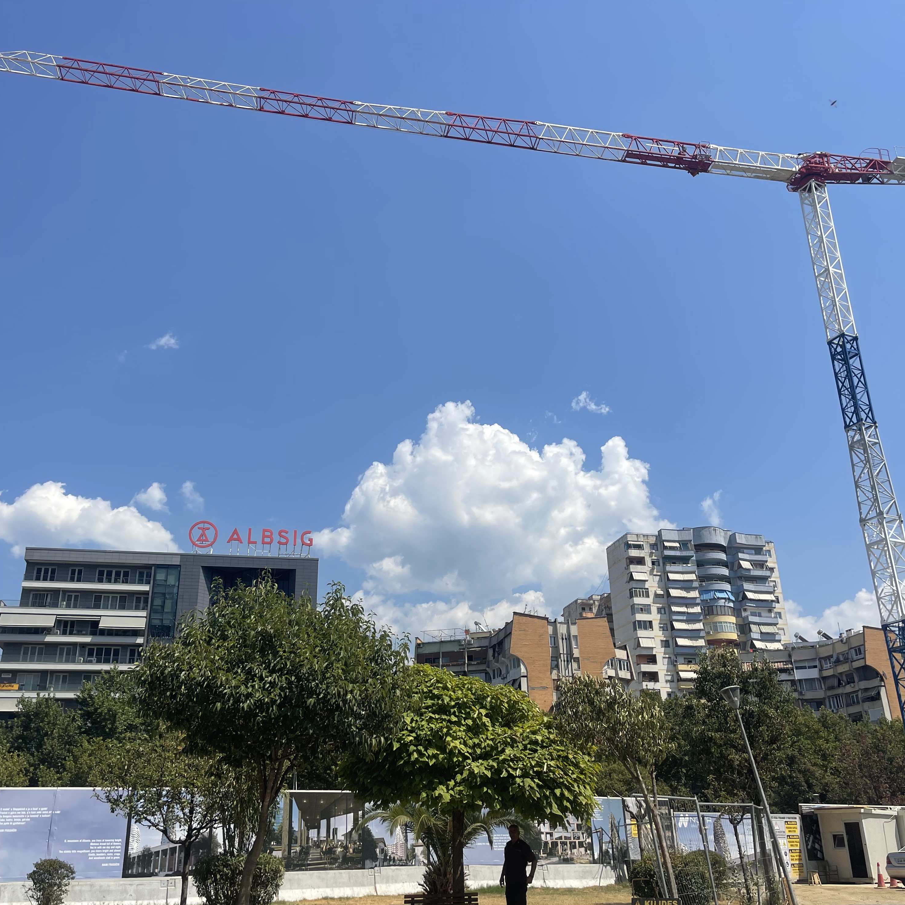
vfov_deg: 54.0
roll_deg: +0.4
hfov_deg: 54.0
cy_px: 455
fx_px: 887
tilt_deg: +22.6
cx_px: 432
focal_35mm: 30
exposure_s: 1/5376
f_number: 1.6
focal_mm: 5.1
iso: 32
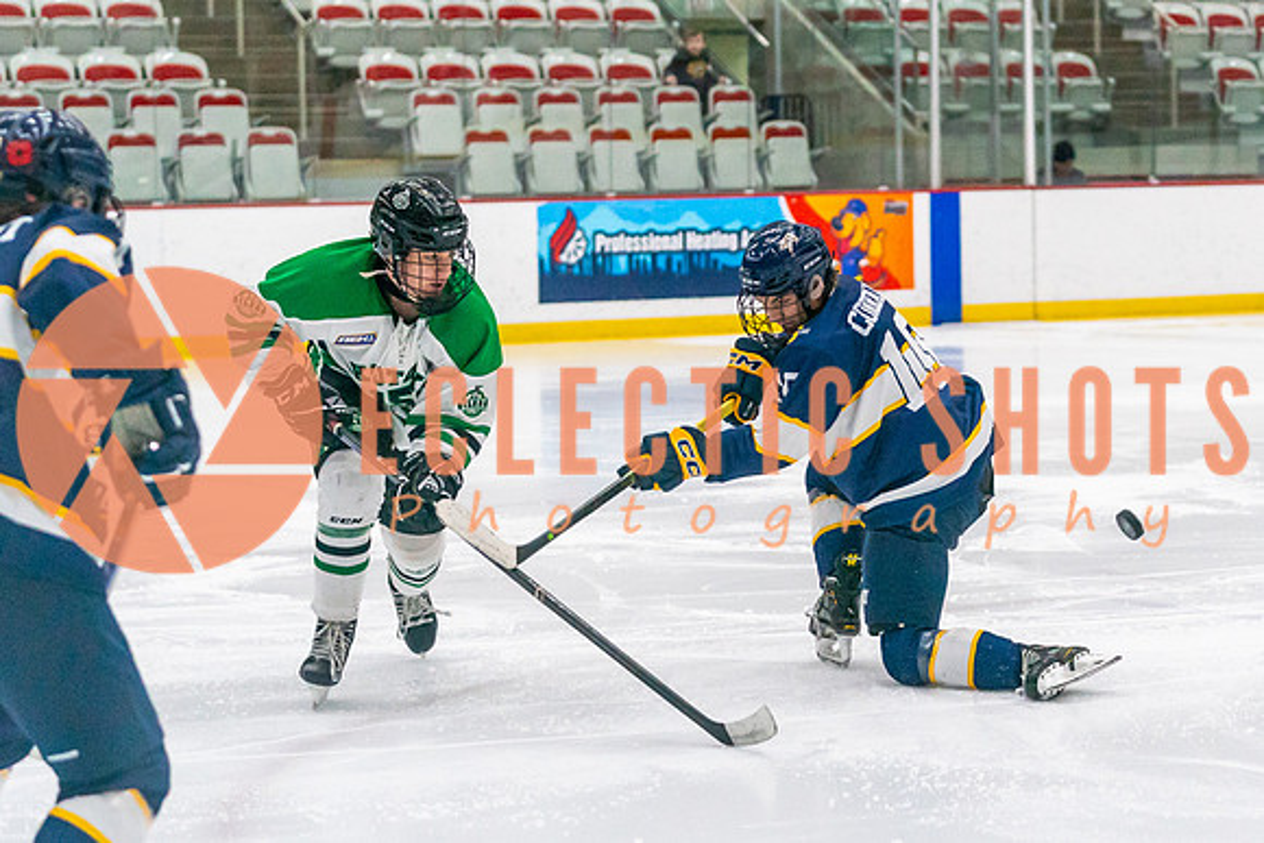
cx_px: 840
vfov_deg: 11.8
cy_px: 422
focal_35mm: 116
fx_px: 4066
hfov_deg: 17.6
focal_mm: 70
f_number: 2.8
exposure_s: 1/1600
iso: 4000
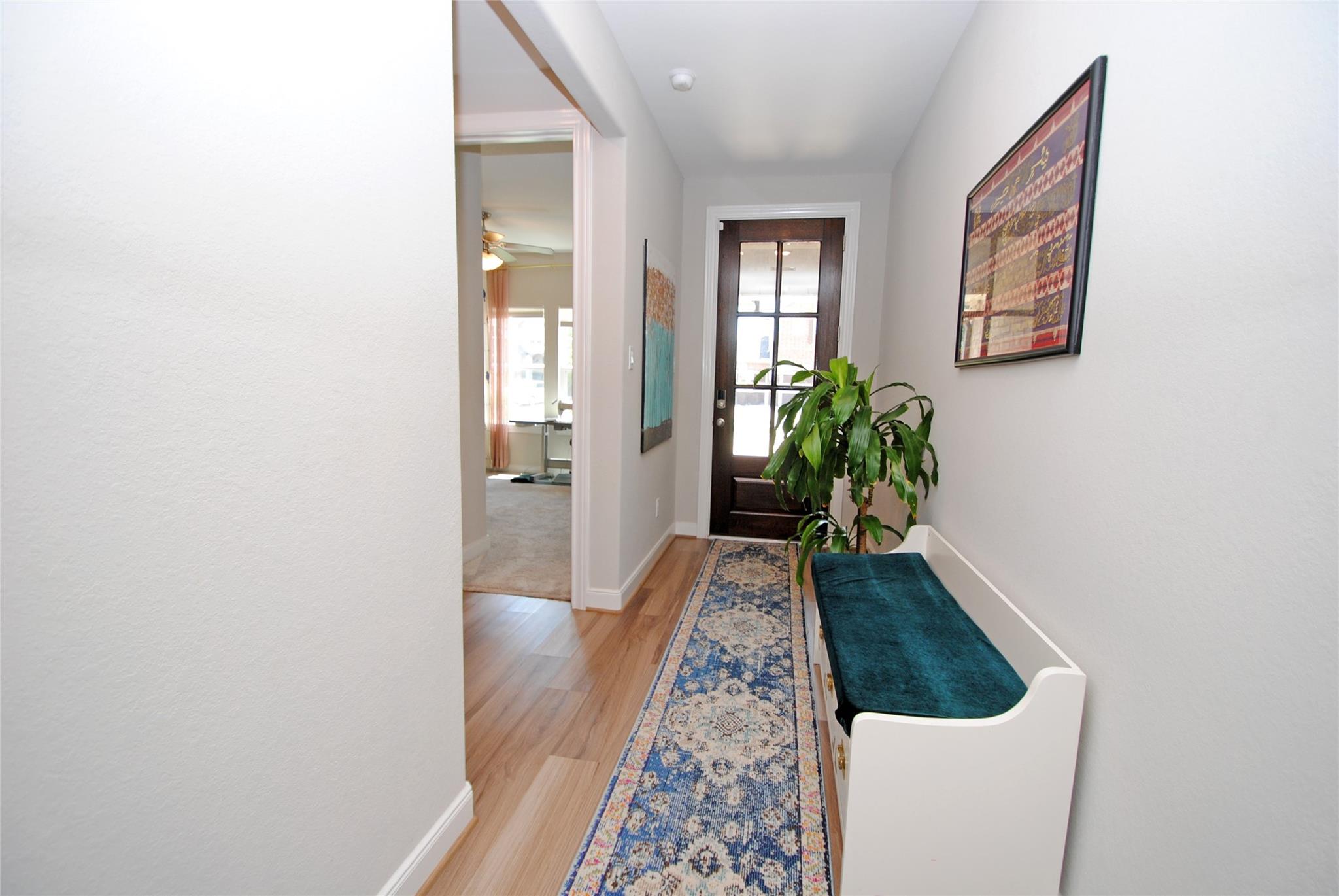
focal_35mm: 15
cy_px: 448
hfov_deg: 100.3
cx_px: 670
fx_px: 558
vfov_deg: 77.5
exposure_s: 1/60
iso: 200
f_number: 4
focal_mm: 10
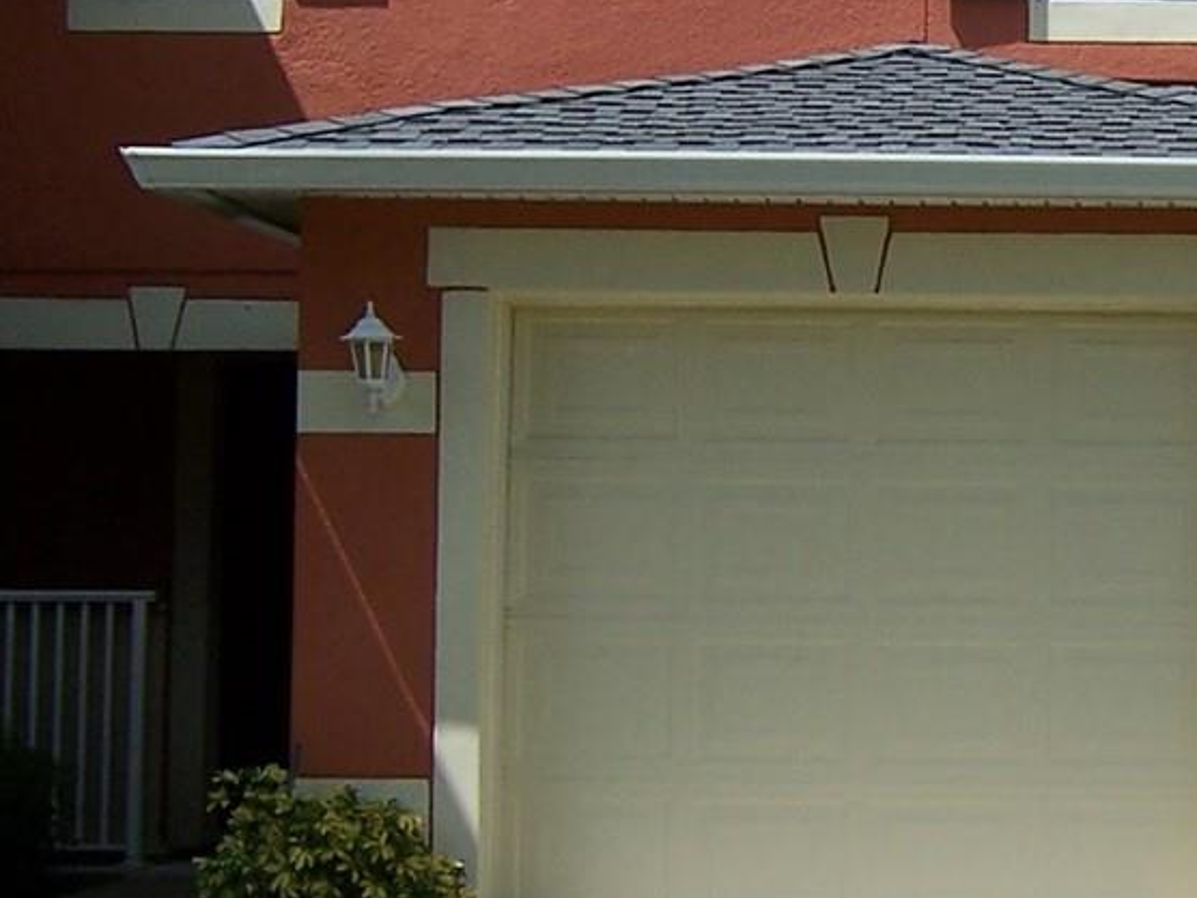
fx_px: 3285
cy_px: 457
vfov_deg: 15.6
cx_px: 1361
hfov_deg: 19.6
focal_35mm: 95
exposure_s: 1/1000
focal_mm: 5.5
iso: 80
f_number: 4
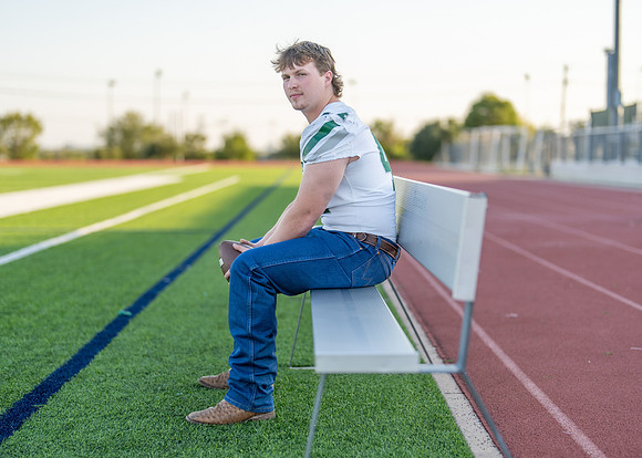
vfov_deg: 22.6
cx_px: 321
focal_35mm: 63
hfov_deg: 31.3
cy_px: 240
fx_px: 1144
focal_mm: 50
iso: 100
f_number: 1.2
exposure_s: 1/2000
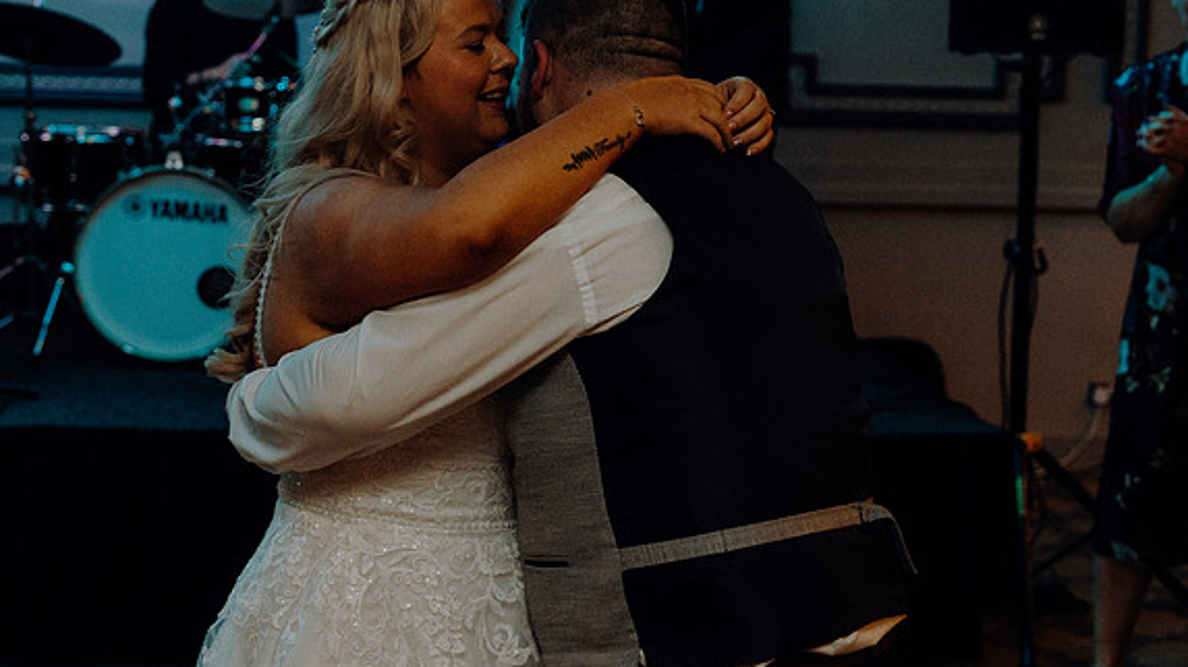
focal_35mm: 87
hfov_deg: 24.5
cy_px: 277
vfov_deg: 13.9
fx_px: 2740
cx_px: 599
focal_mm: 55
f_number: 3.5
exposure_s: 1/160
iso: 2500
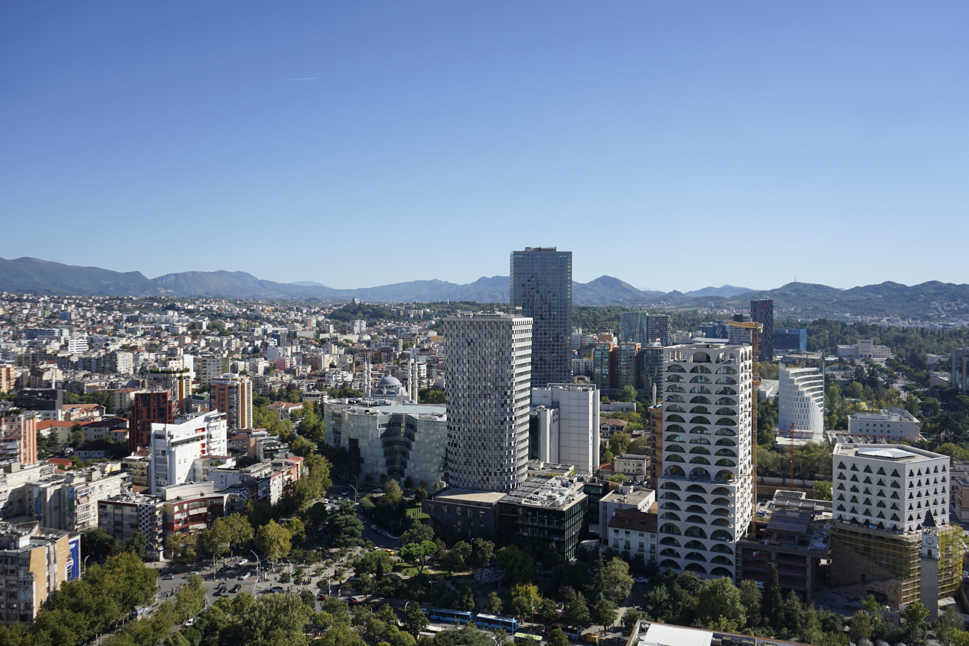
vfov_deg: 46.4
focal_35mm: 28
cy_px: 323
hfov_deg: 65.5
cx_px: 484
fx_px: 754
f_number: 4
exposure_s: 1/1500
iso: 125
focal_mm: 28
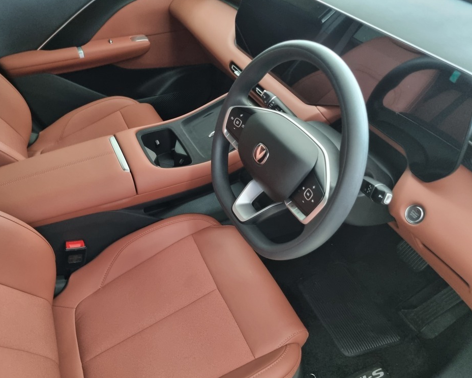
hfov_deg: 62.1
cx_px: 213
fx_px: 391
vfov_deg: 51.5
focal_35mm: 28
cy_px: 194
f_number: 1.8
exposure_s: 1/33
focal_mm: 5.4
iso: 640
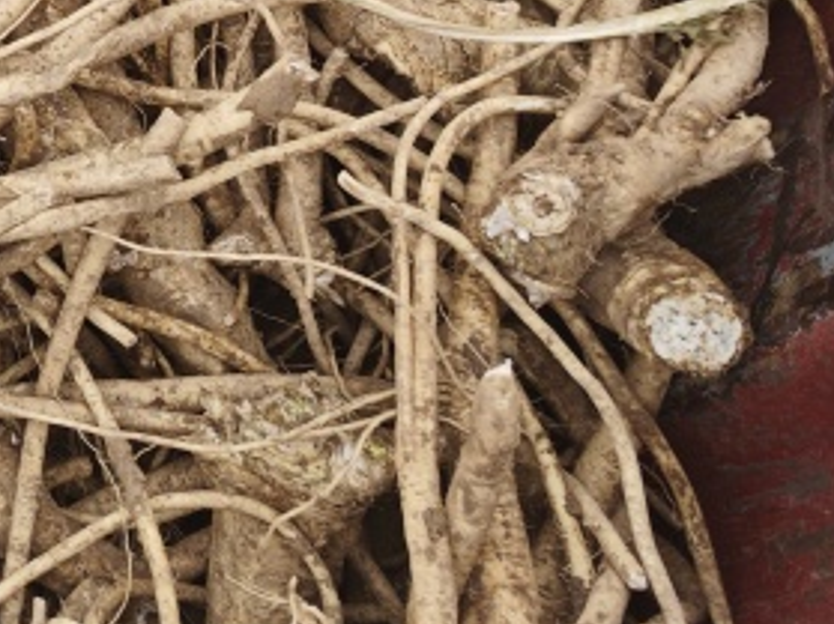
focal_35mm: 66
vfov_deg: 20.5
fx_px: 1589
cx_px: -353
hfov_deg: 24.2
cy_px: -167
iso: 50
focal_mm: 5.43
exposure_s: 1/202
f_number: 1.8
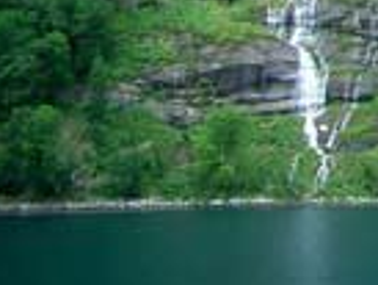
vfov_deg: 9.9
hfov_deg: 12.6
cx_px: 701
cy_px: -237
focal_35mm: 141
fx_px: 1541
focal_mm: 5.8
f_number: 2.6
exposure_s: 1/160
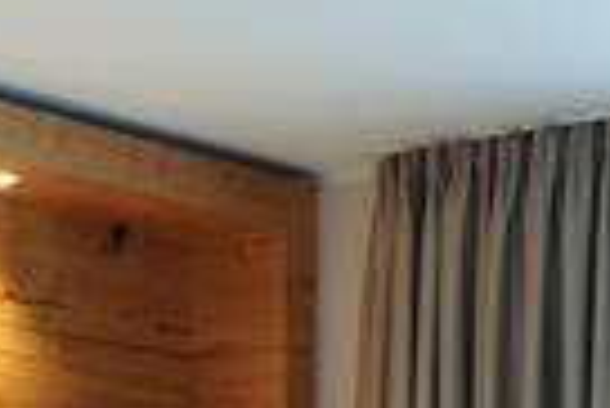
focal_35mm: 132
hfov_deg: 15.4
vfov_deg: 9.8
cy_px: 787
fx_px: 2239
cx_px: 117
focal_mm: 20
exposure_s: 1/5
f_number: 11
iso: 200
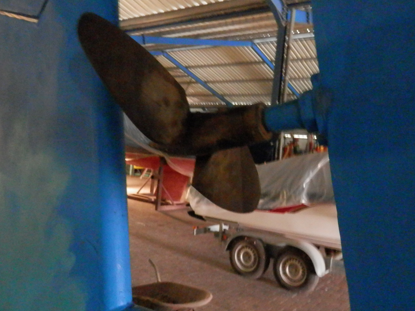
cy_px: 154
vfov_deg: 45.4
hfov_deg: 58.3
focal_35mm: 31
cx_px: 224
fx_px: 372
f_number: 3
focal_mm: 4.5
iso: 800
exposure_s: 1/4
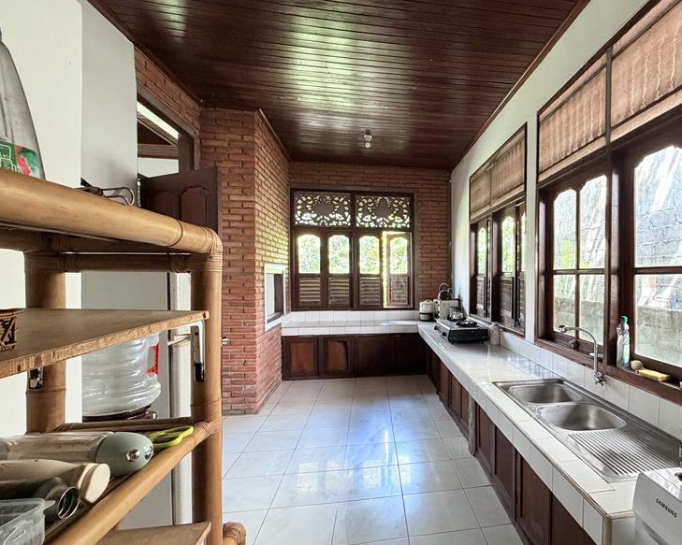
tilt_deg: +2.1
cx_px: 353
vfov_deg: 84.0
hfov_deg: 96.8
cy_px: 276
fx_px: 303
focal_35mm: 15
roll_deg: +0.4
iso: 320
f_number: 2.2
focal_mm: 2.22
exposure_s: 1/74
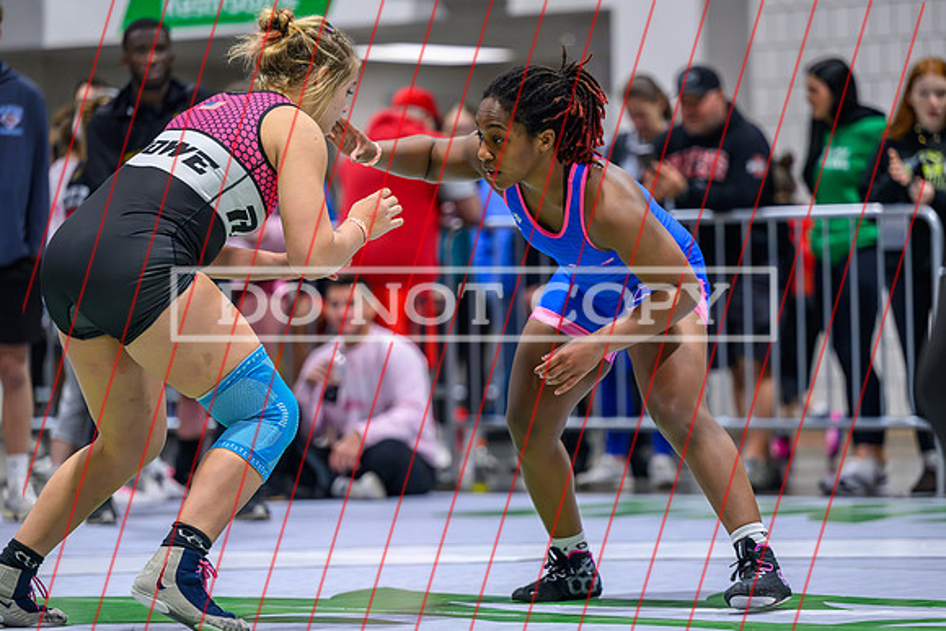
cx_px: 547
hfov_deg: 11.4
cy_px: 316
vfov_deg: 7.6
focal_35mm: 180
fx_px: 4731
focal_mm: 155
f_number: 2.8
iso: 4000
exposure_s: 1/1000
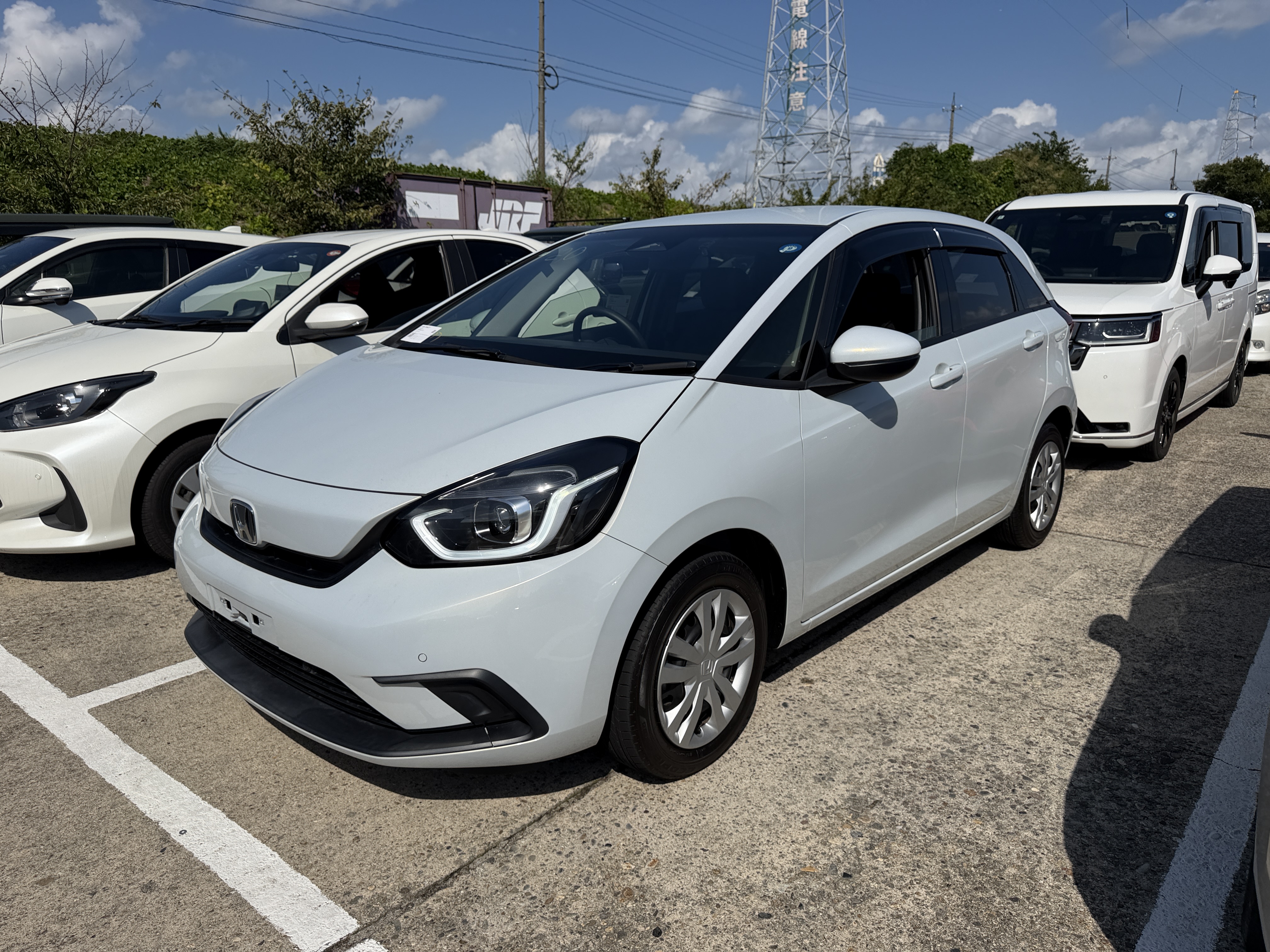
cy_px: 476
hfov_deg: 71.6
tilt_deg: -10.1
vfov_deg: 56.8
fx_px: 881
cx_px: 635
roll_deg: +2.3
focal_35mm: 24
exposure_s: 1/11905
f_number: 1.78
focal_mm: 6.76
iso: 80
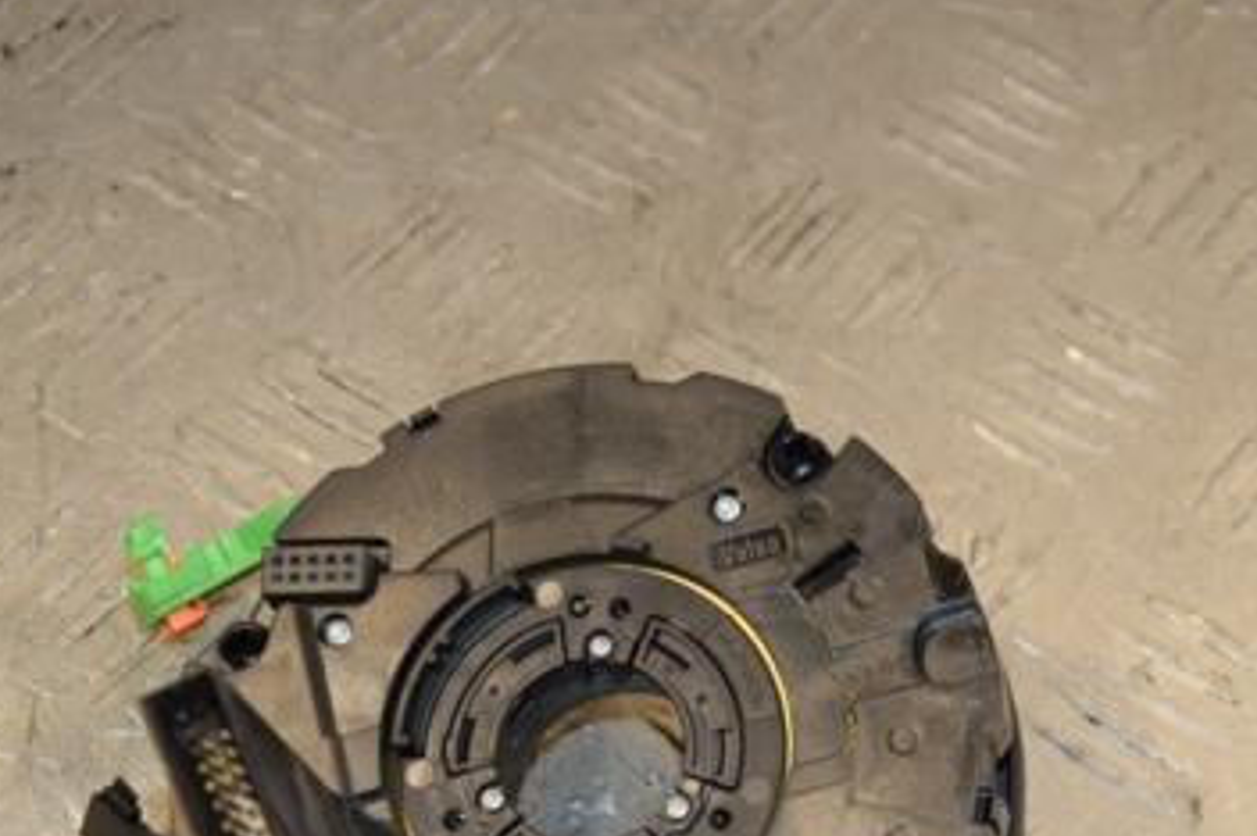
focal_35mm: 128
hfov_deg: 16.0
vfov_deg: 10.7
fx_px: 4465
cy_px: 614
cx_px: 761
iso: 800
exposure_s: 1/200
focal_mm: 50
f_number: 5.6
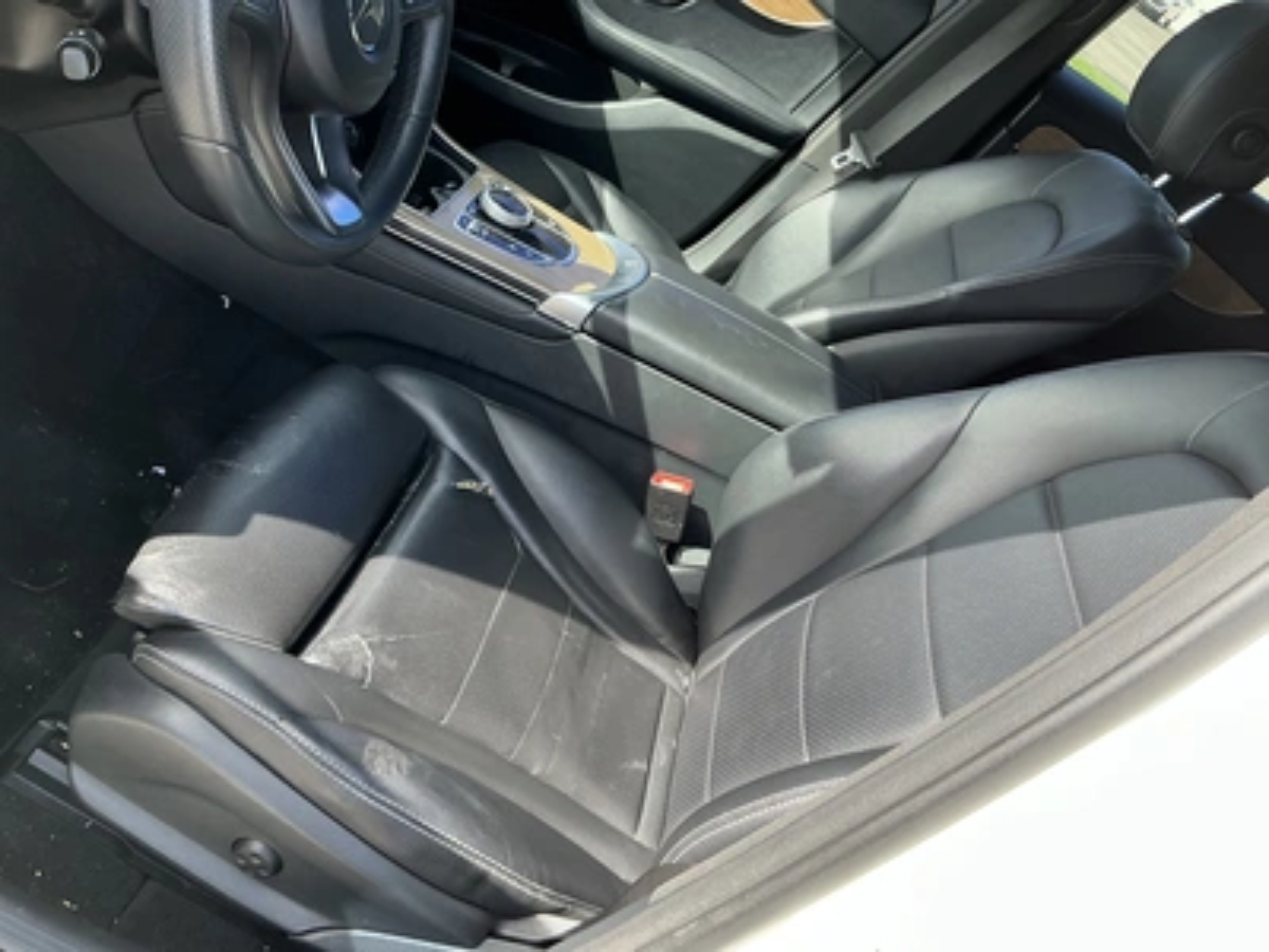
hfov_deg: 63.4
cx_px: 634
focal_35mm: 28
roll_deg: -37.5
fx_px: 1026
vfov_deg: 49.7
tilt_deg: -32.9
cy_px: 476
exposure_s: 1/122
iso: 25
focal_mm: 3
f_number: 1.8
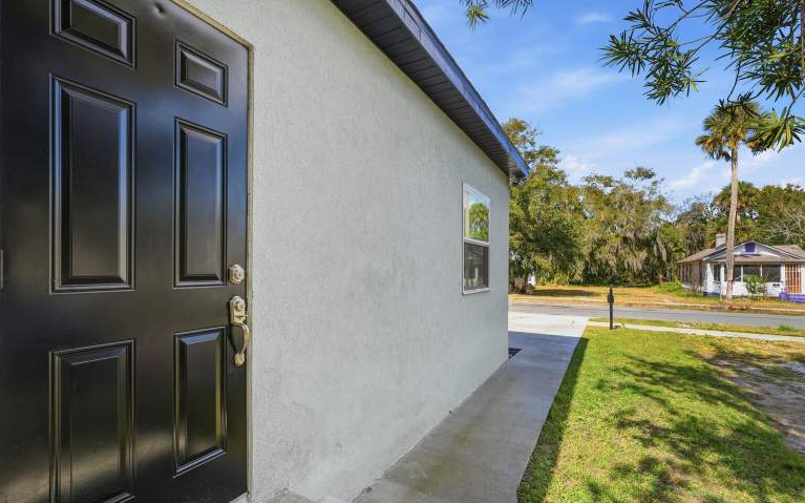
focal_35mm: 18
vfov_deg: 66.3
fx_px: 385
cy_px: 271
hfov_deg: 92.6
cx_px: 390
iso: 160
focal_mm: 16.5
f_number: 8
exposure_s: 1/2000
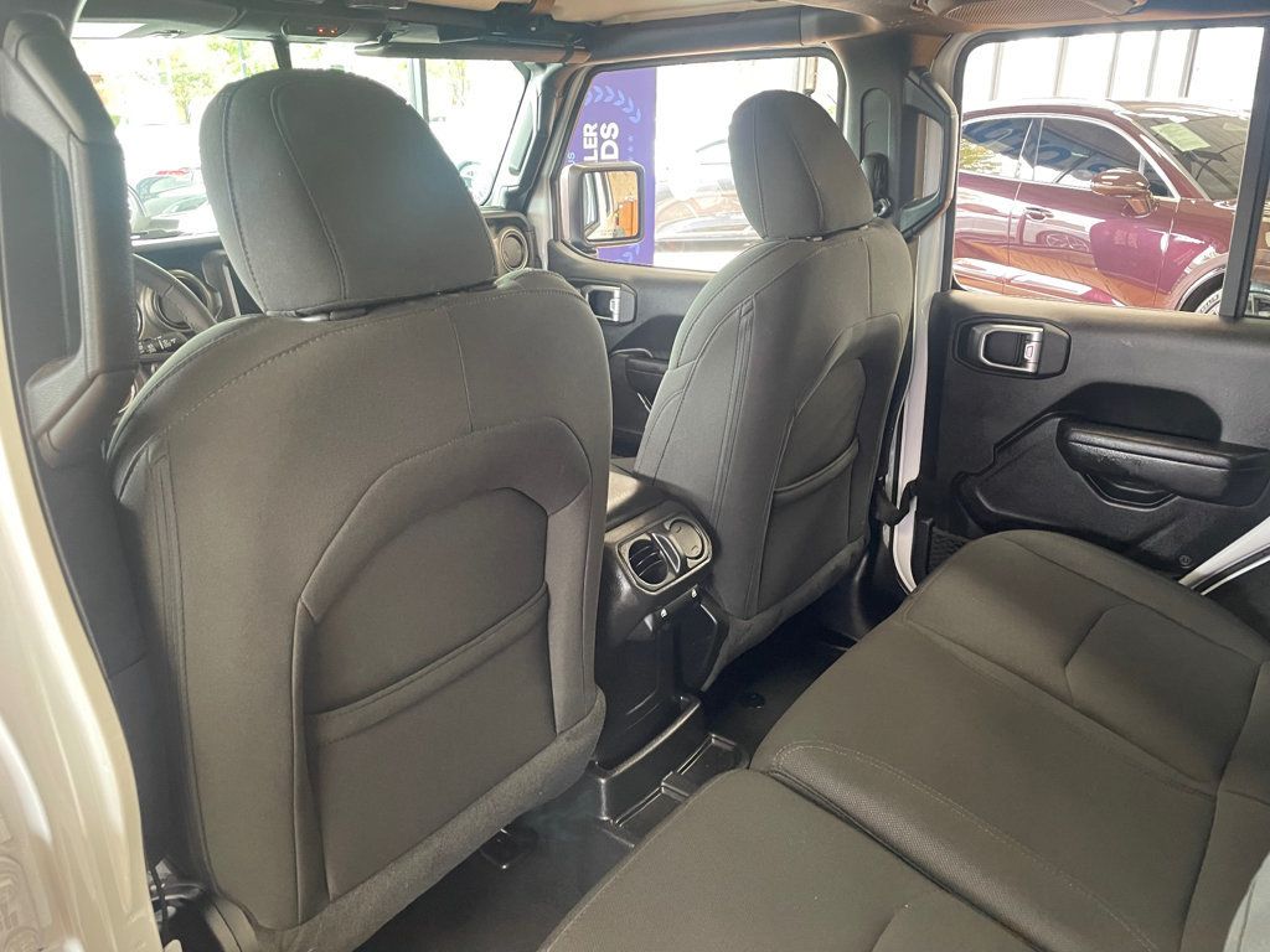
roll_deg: +0.1
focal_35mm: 26
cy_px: 476
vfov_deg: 53.1
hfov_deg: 67.3
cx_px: 635
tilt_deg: -21.2
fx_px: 954
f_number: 1.6
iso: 400
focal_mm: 4.2
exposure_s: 1/60
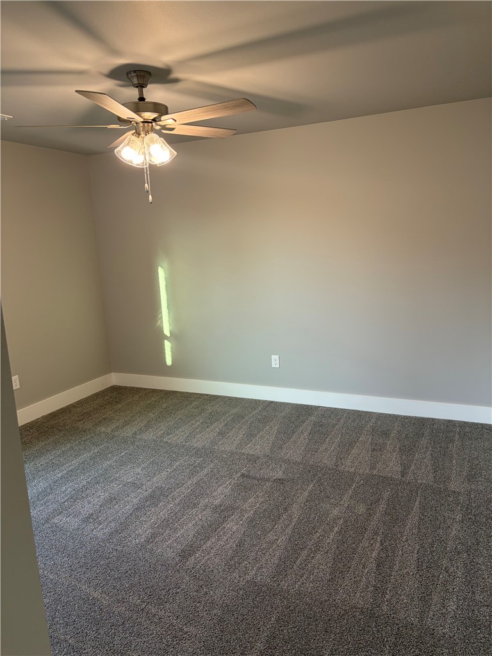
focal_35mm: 26
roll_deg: +2.6
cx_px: 246
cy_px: 328
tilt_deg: -11.0
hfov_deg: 53.1
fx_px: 493
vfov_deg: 67.3
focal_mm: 5.96
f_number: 1.6
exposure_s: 1/60
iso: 100
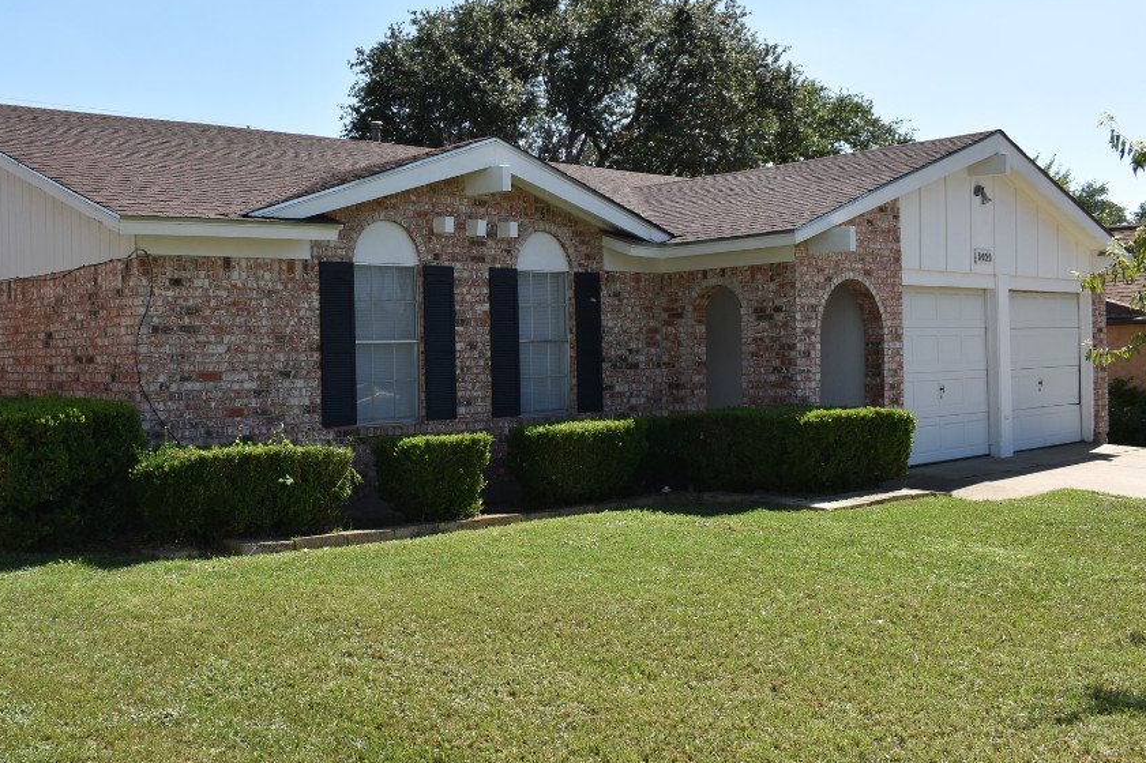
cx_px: 386
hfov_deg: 51.0
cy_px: 375
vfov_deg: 35.9
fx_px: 1177
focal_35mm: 37
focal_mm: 18
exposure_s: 1/200
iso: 100
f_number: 9
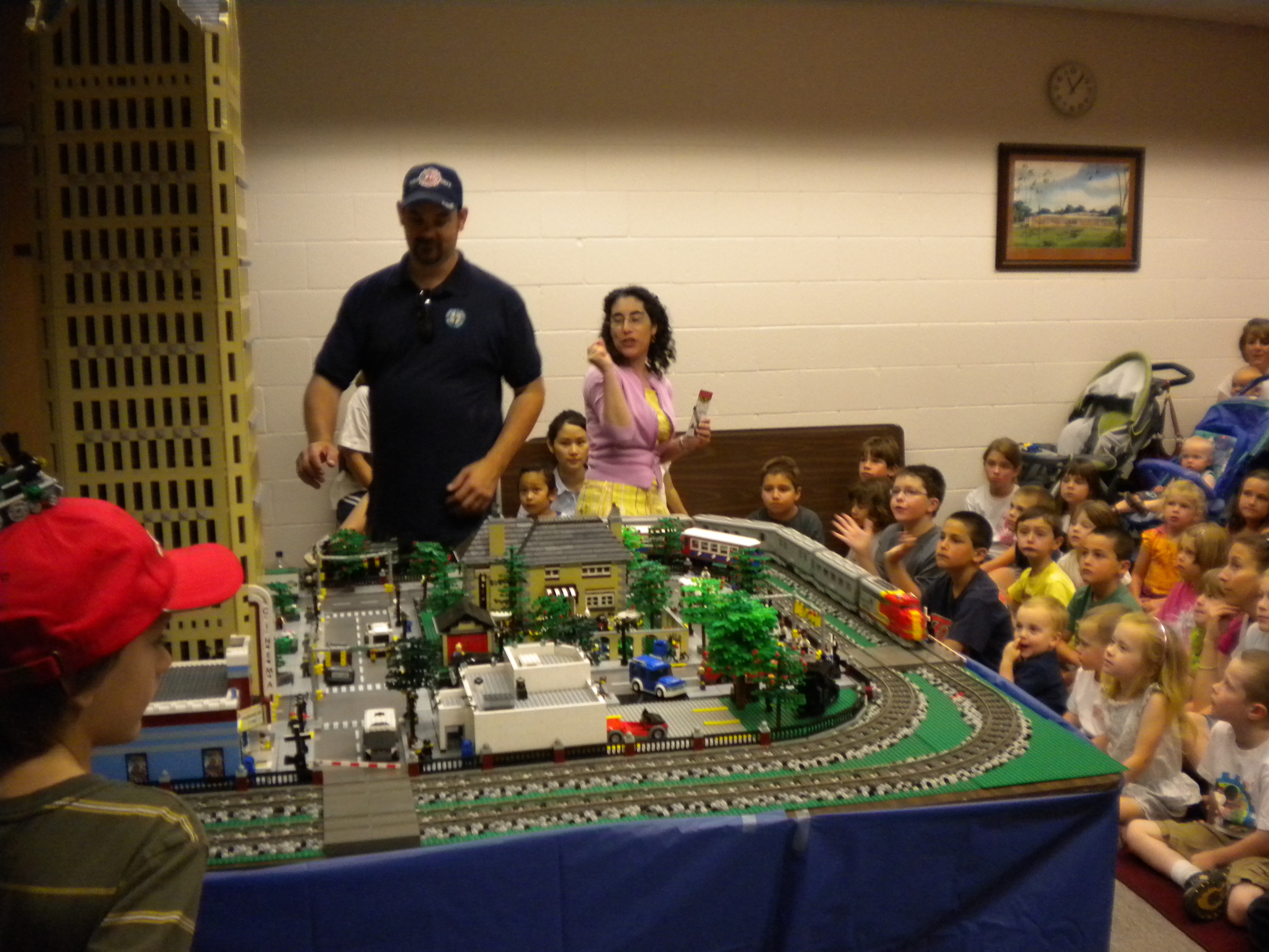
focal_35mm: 35
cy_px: 476
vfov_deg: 40.7
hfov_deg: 52.6
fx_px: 1283
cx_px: 634
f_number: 3.1
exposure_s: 1/52
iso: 400
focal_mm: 6.3
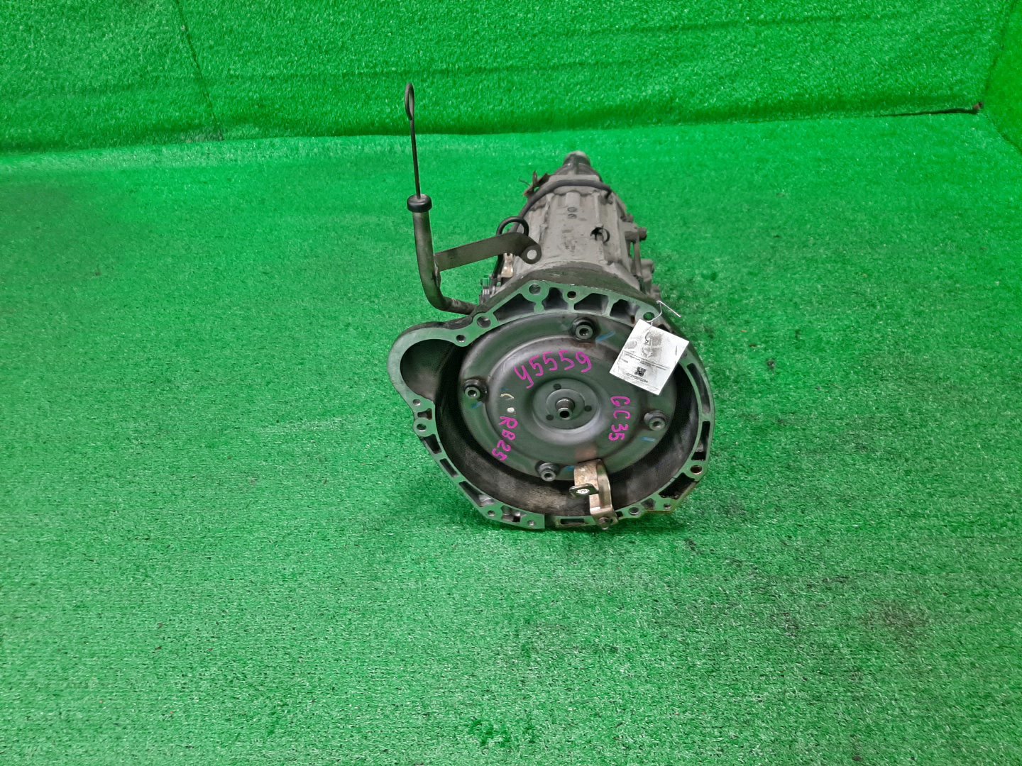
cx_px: 511
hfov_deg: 67.3
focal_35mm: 26
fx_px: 768
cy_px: 383
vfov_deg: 53.1
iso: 113
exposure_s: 1/50
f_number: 1.7
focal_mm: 3.93
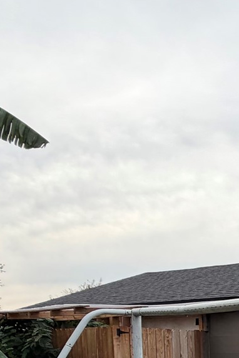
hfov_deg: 18.6
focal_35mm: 52
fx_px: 518
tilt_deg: -5.5
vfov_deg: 33.0
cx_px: 457
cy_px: 402
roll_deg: -0.2
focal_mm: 2.22
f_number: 2.2
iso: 40
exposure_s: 1/518
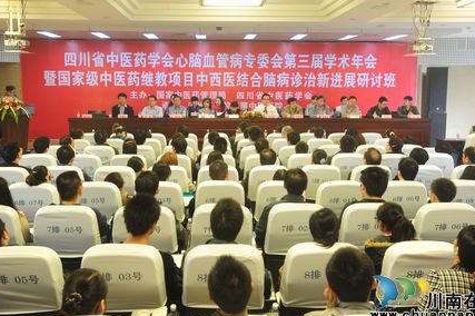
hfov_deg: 47.4
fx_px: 541
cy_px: 140
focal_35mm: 41
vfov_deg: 32.5
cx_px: 236
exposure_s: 1/80
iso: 2500
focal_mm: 35
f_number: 4.5
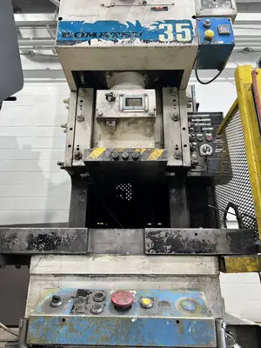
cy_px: 174
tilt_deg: +19.6
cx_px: 130
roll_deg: -1.0
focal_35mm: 26
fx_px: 261
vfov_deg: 67.3
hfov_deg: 53.1
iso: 125
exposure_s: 1/120
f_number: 1.5
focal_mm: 5.7
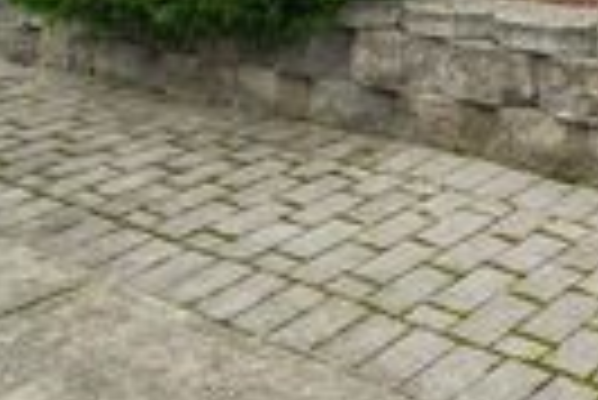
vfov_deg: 18.1
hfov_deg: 27.5
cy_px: -317
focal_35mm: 60
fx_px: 998
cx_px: 787
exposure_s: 1/125
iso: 400
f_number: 8
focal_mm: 16
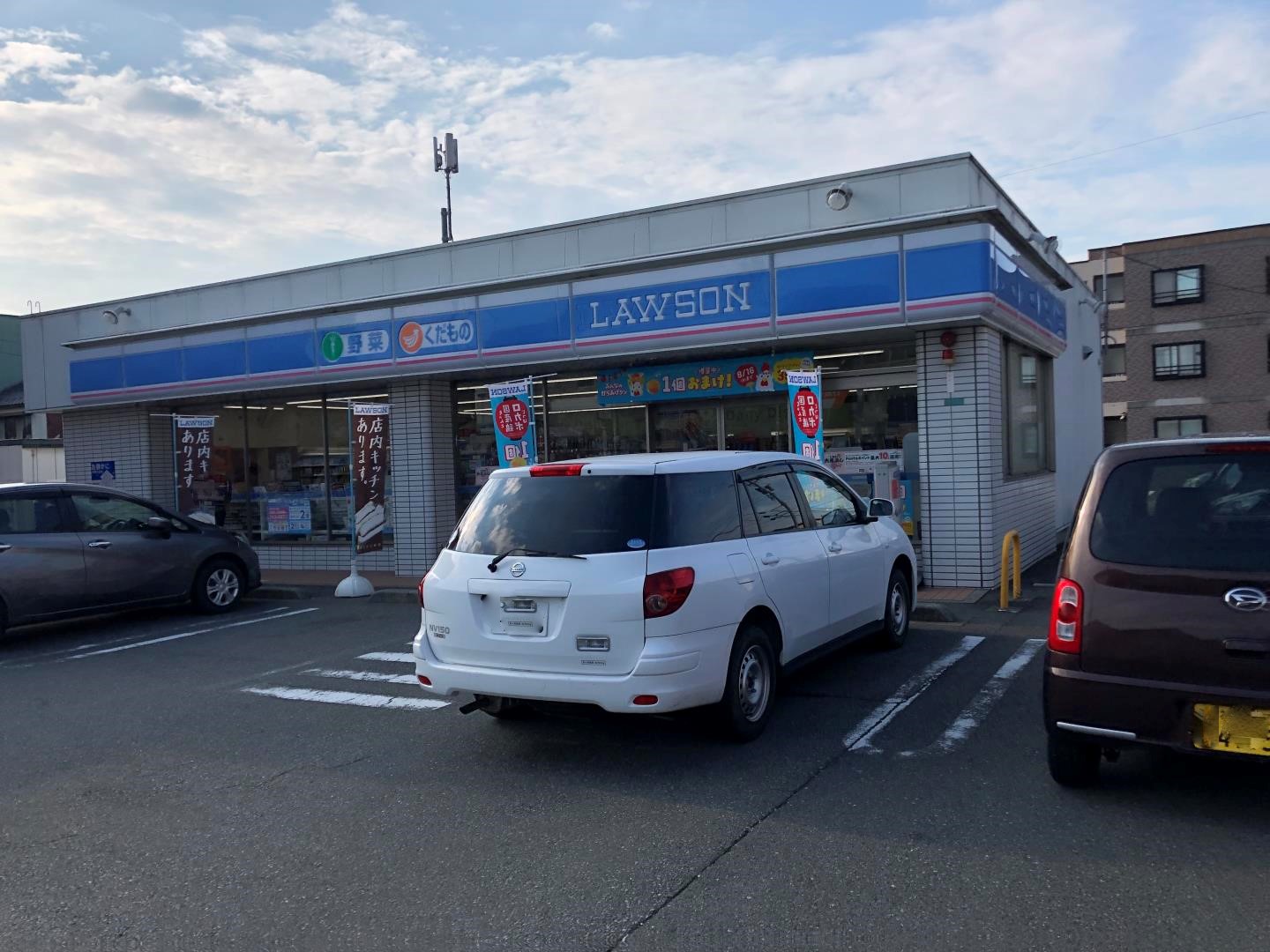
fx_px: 1027
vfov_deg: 49.7
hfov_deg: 63.4
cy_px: 476
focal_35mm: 28
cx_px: 635
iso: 20
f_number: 1.8
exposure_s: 1/2703
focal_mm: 3.99
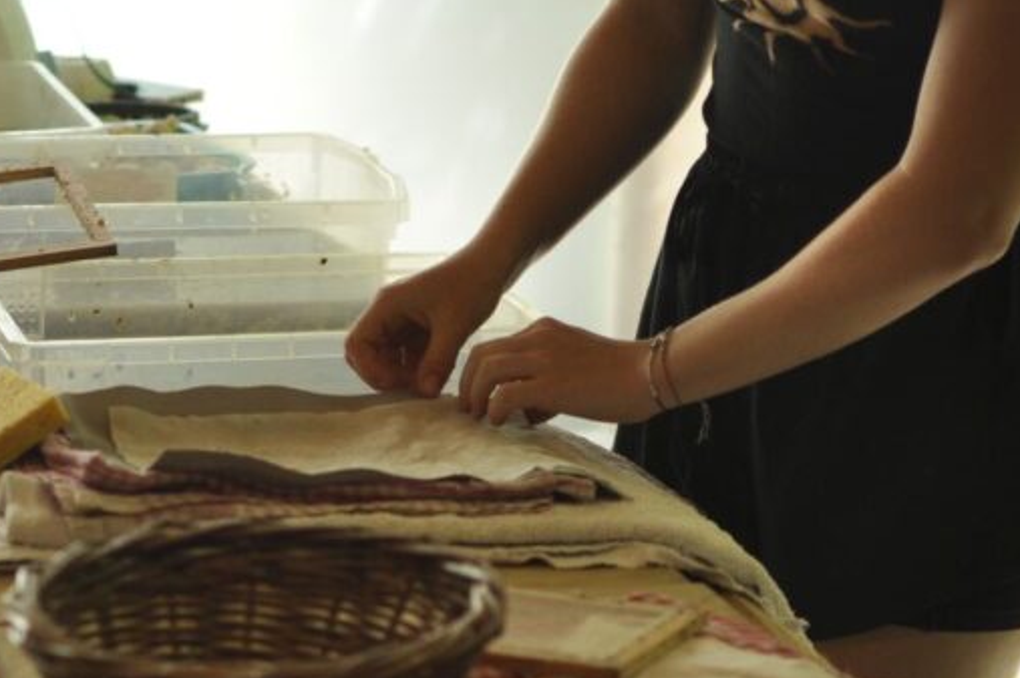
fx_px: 3515
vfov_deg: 11.0
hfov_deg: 16.4
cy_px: 492
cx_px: 280
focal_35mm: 124
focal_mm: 35
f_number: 1.8
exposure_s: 1/320
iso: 320
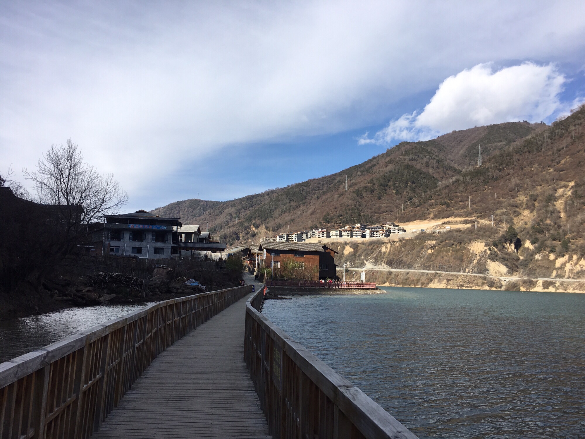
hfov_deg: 61.7
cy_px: 220
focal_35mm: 29
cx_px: 292
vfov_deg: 48.2
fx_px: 490
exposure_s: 1/1538
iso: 25
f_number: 2.2
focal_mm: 4.15
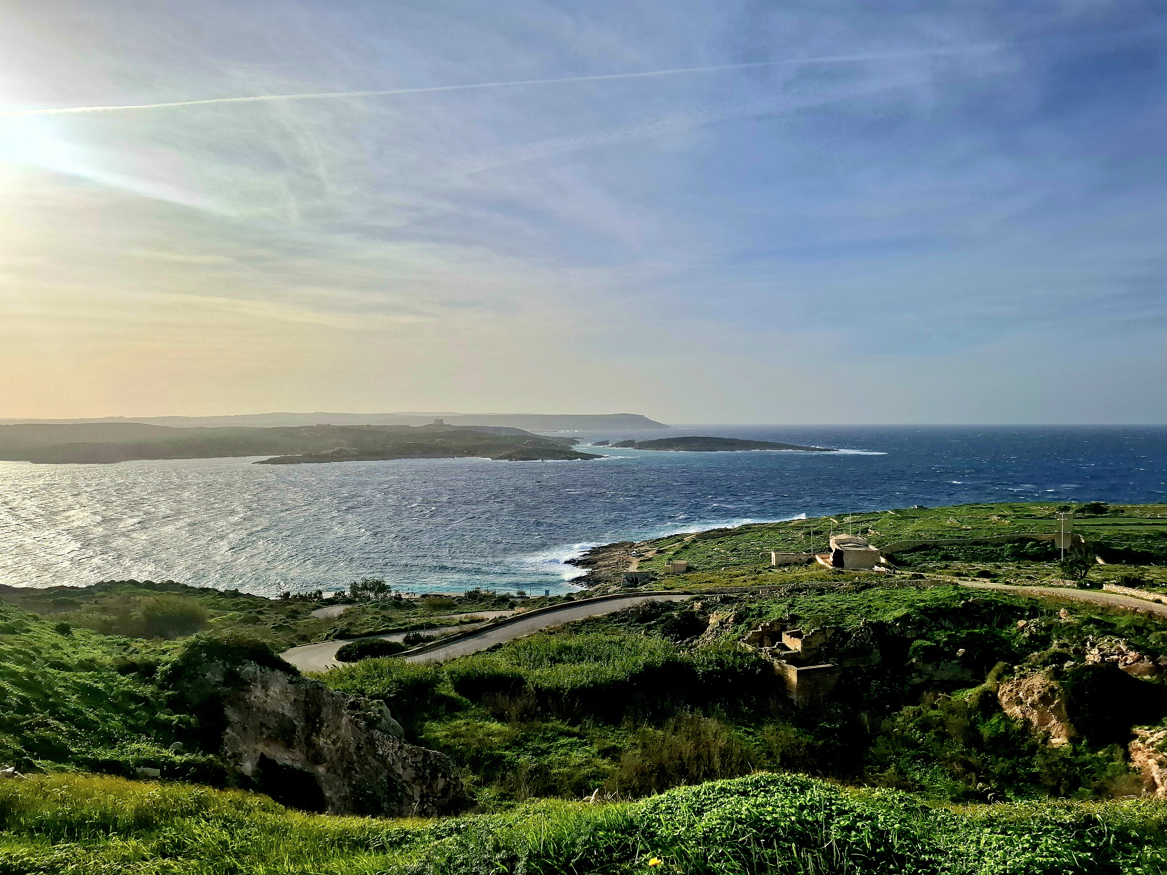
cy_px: 438
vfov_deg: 58.9
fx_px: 775
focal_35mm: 23
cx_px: 584
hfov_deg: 73.9
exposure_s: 1/10000
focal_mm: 5.54
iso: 50
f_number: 1.8
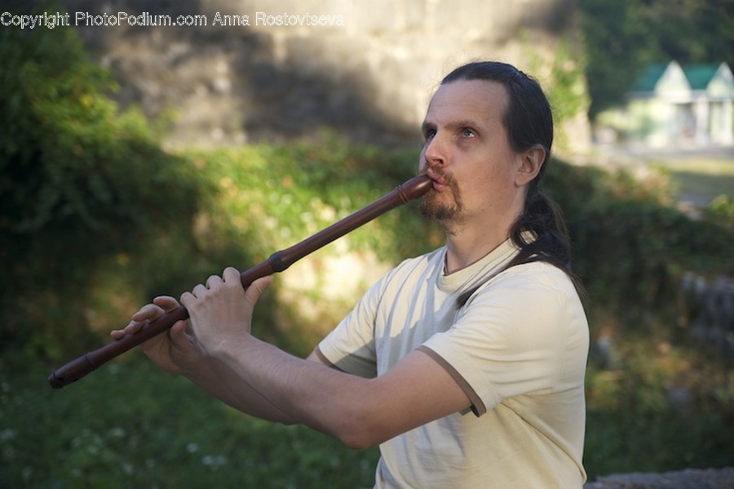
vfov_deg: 20.6
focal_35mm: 66
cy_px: 244
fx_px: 1345
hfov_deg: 30.5
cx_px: 367
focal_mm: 66
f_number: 3.5
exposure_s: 1/800
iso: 400
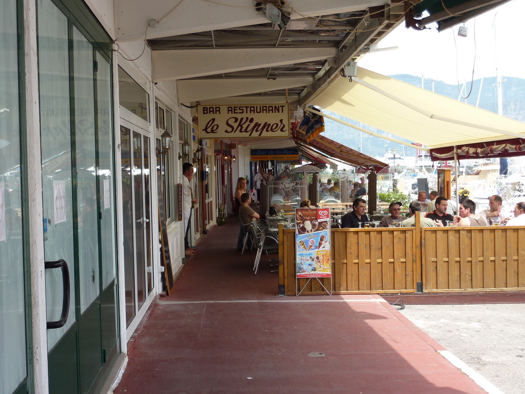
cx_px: 262
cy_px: 197
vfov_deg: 32.2
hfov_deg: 42.1
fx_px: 682
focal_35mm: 45
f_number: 4
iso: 80
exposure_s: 1/250
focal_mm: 7.3
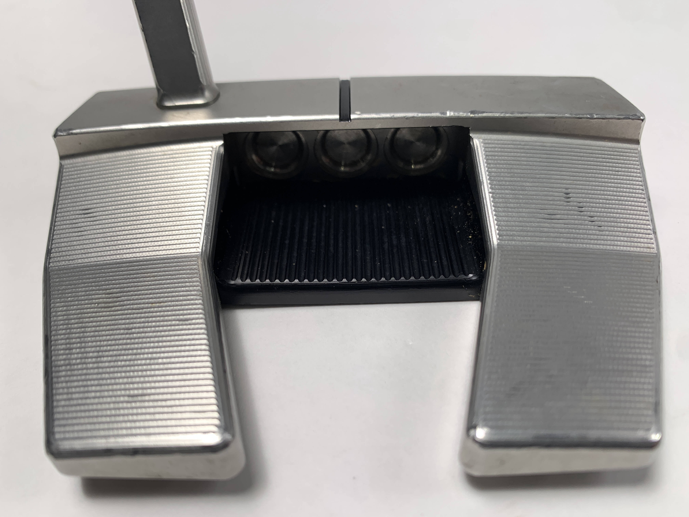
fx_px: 518
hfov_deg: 67.3
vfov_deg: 53.1
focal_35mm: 26
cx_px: 344
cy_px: 258
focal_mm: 4.25
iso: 25
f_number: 1.8
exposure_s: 1/214
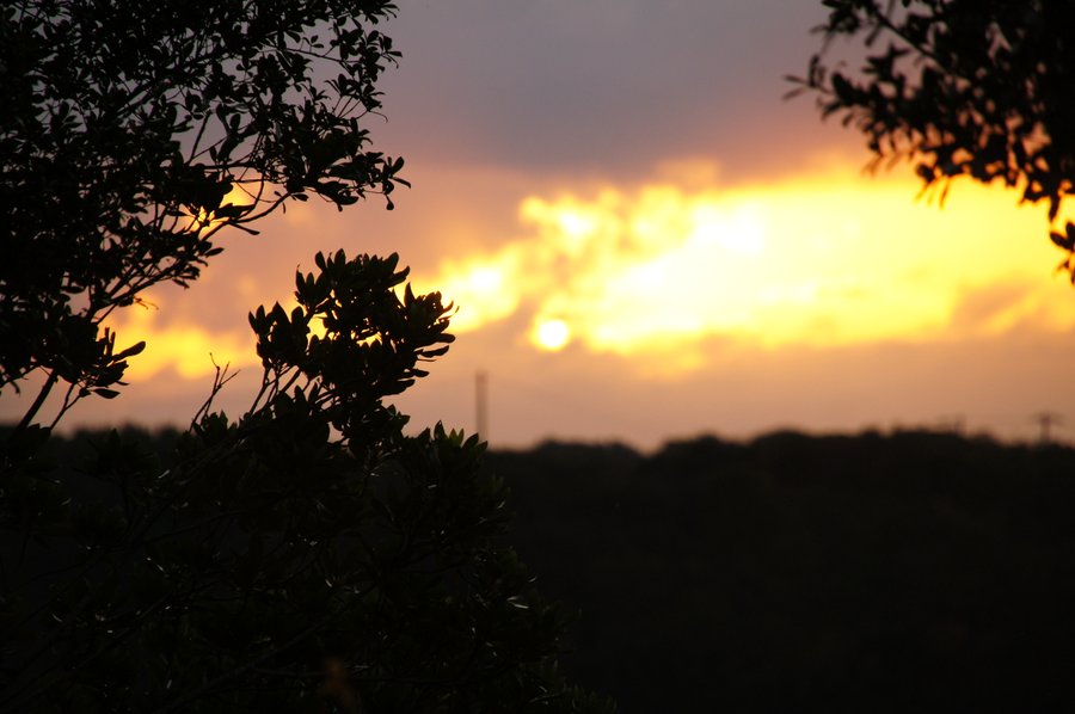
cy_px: 357
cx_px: 538
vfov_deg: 4.6
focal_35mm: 300
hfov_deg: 6.9
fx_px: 8948
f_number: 6.3
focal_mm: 200
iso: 400
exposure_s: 1/320
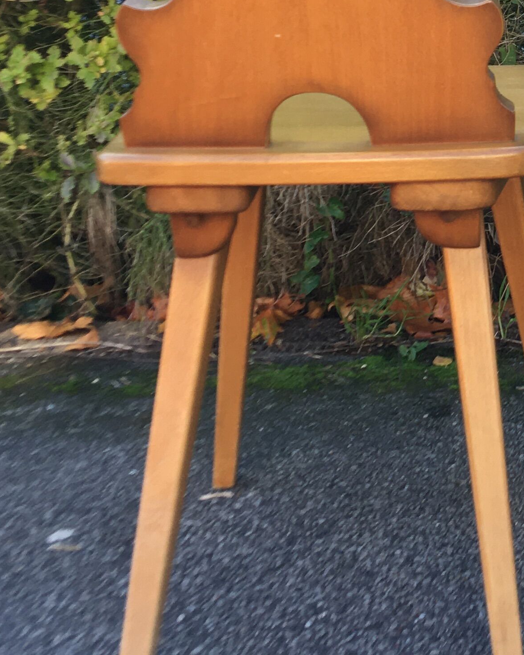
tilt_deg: -9.0
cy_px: 47
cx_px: 596
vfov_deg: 23.7
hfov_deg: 18.8
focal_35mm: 78
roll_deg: +1.7
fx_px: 1512
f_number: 2.2
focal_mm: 4.15
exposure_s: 1/100
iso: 32
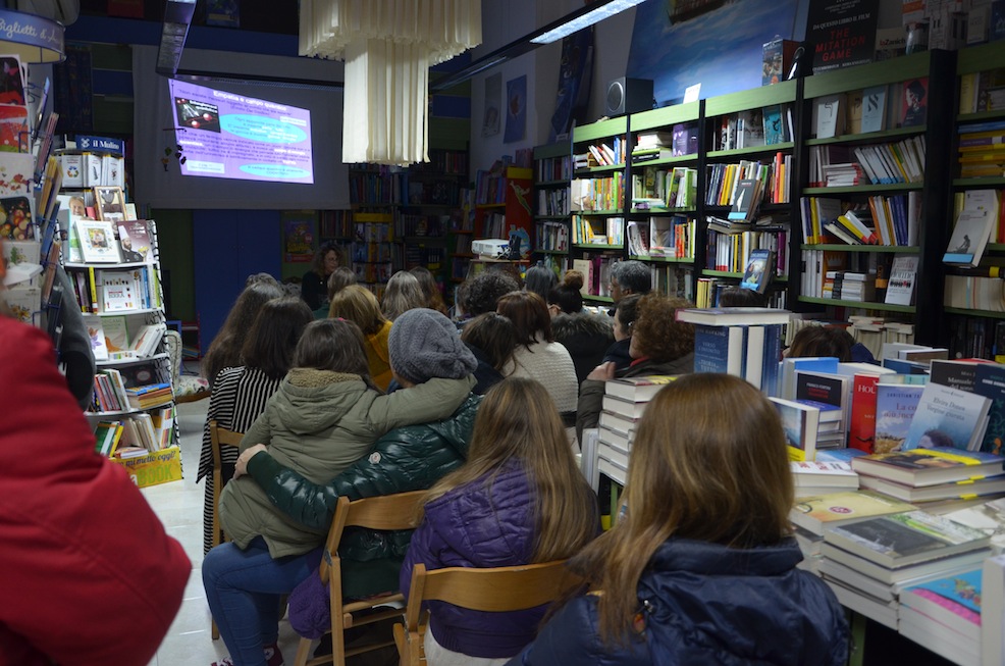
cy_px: 333
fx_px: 878
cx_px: 502
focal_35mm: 32
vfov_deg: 41.5
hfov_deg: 59.6
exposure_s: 1/30
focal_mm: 21
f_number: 3.8
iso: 640
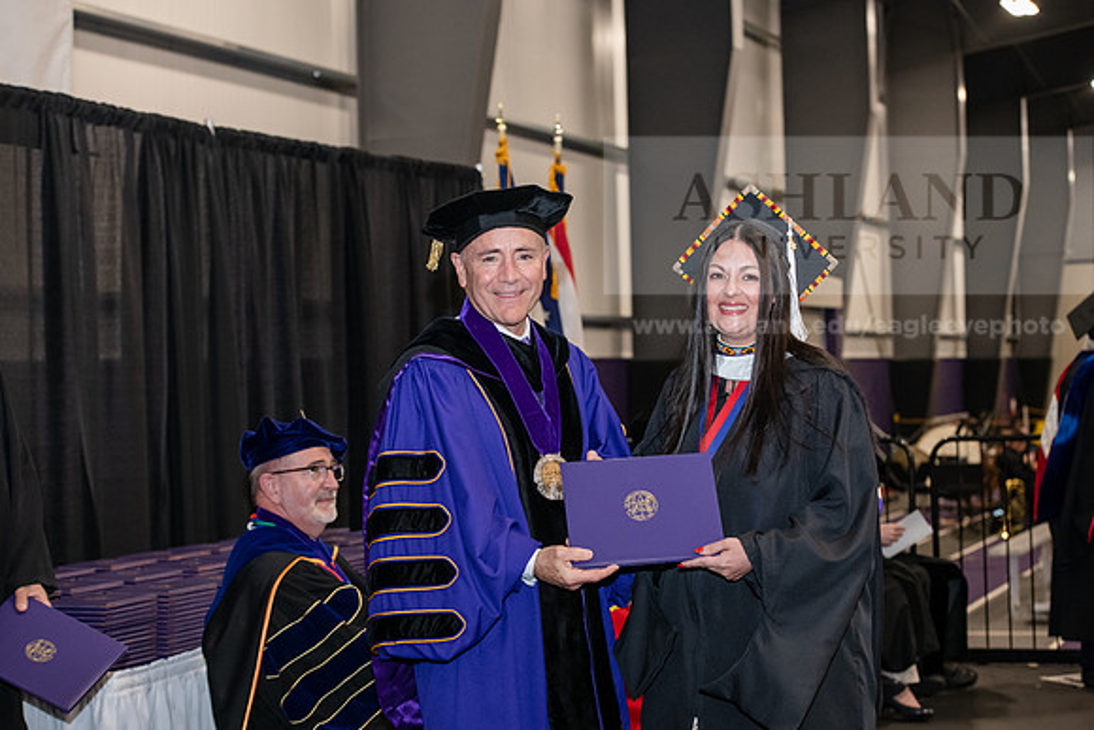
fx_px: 2128
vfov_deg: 19.5
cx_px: 547
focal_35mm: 70
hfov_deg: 28.8
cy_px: 365
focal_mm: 70
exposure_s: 1/200
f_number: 5
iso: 2500
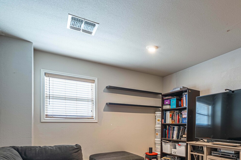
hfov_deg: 72.7
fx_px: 154
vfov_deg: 52.5
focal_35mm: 23
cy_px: 122
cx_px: 169
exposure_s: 1/10
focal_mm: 14
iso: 400
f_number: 8
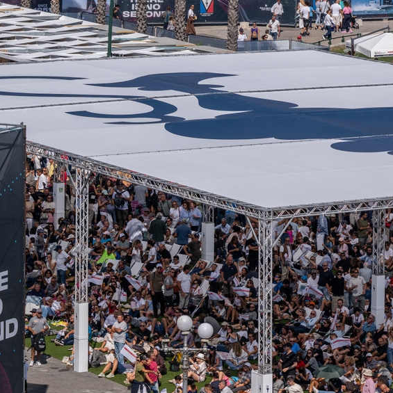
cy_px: 296
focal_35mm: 304
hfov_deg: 5.8
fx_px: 3905
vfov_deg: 5.8
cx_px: 357
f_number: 6.3
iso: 250
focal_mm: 140
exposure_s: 1/2000
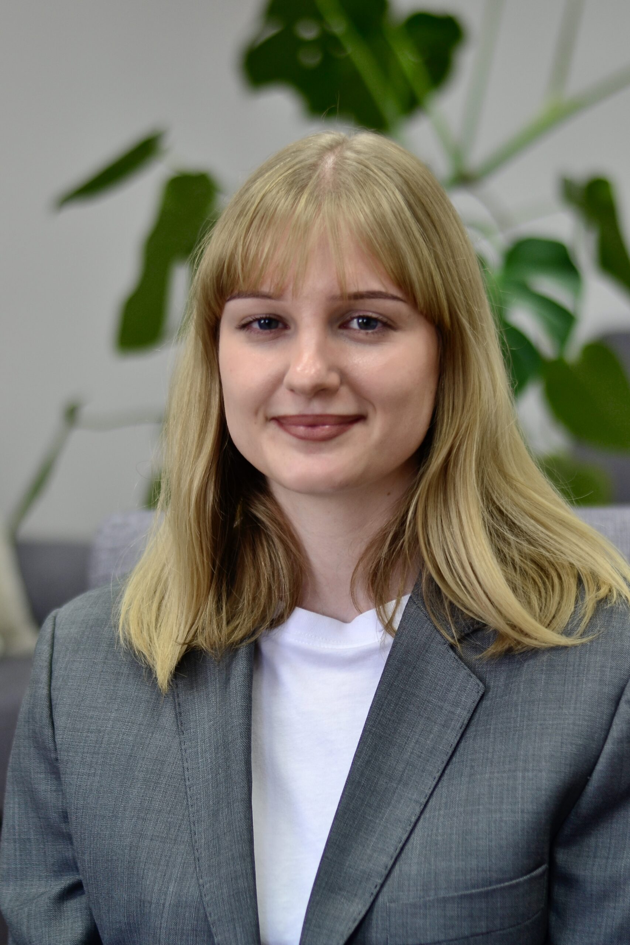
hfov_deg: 18.2
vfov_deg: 27.0
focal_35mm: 75
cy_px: 472
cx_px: 315
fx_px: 1969
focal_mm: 50
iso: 200
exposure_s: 1/100
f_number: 1.8
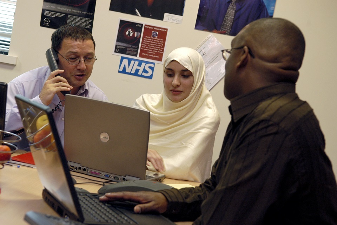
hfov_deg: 33.4
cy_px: 112
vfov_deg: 22.6
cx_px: 168
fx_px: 562
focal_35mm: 60
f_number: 4
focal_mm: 40
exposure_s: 1/60
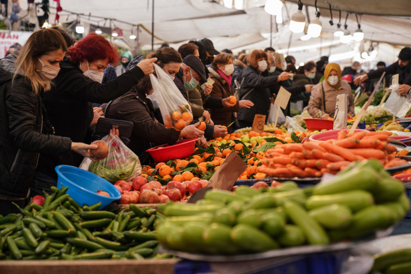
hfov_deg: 28.5
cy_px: 138
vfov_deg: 19.2
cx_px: 207
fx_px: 810
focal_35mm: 71
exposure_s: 1/250
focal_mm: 70
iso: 320
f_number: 3.2
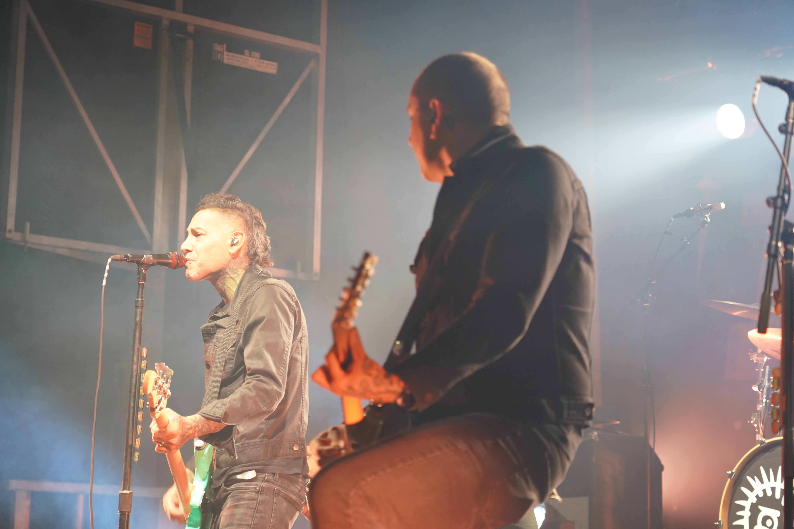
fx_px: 1830
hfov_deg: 24.5
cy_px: 264
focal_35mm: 83
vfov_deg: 16.5
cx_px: 397
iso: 2500
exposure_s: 1/160
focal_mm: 83
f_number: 4
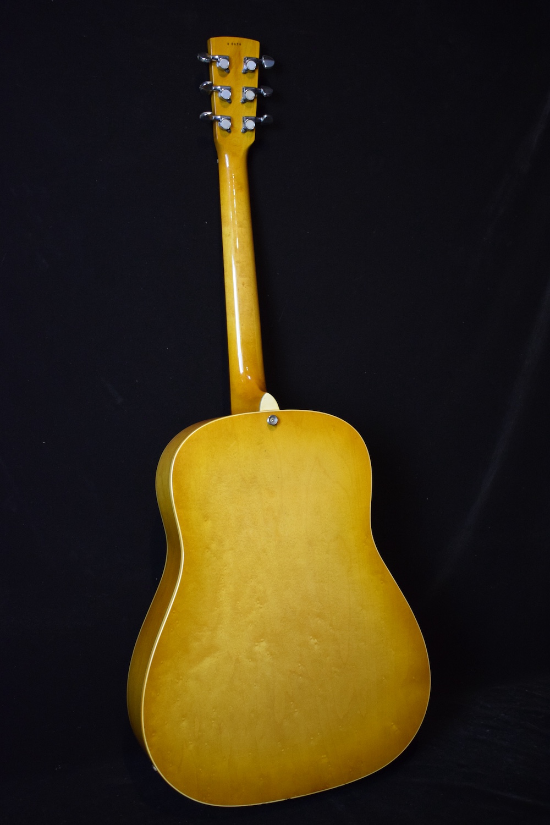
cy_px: 412
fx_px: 859
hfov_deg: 35.5
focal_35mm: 38
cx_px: 275
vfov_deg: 51.3
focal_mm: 25
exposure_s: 1/60
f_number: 4
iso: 2200
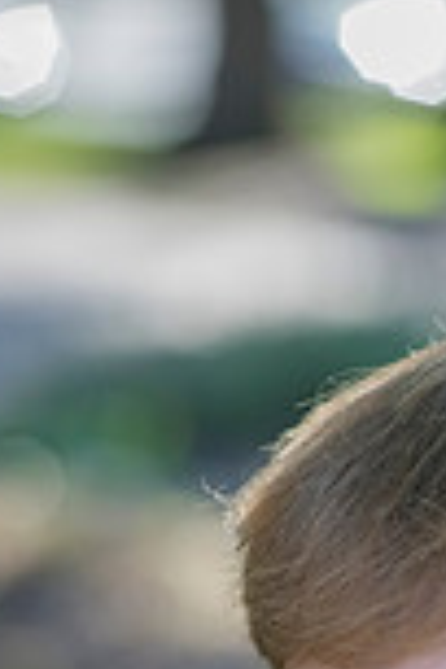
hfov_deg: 3.2
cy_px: 962
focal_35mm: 426
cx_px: 590
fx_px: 7916
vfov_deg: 4.8
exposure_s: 1/640
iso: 800
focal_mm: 145
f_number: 5
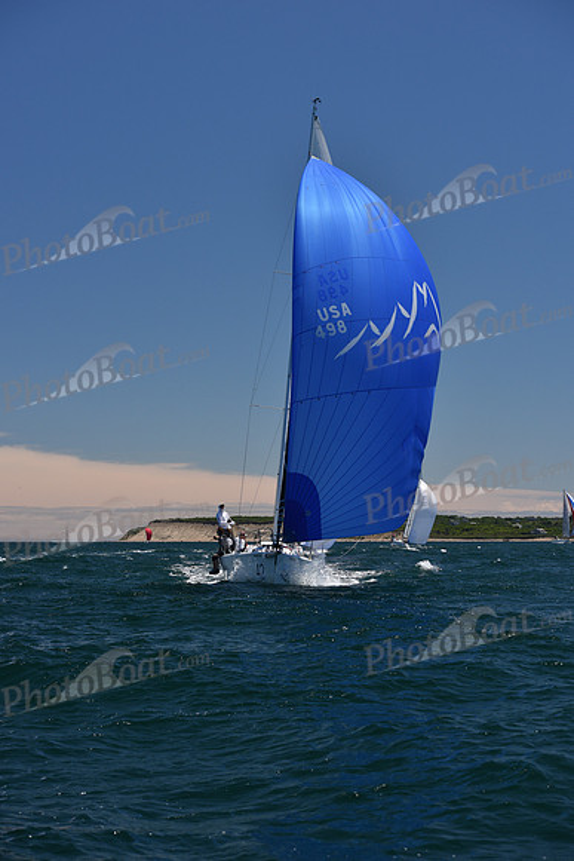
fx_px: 1673
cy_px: 430
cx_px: 287
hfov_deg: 19.5
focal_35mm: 70
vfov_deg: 28.8
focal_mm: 70
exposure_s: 1/800
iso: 250
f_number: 6.3
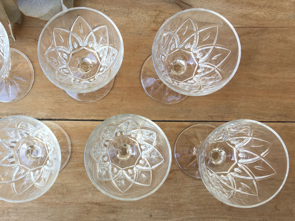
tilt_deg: -86.8
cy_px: 121
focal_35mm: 41
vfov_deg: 35.1
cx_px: 95
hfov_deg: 45.0
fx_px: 349
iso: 25
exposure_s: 1/146
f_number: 2.2
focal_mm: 4.15
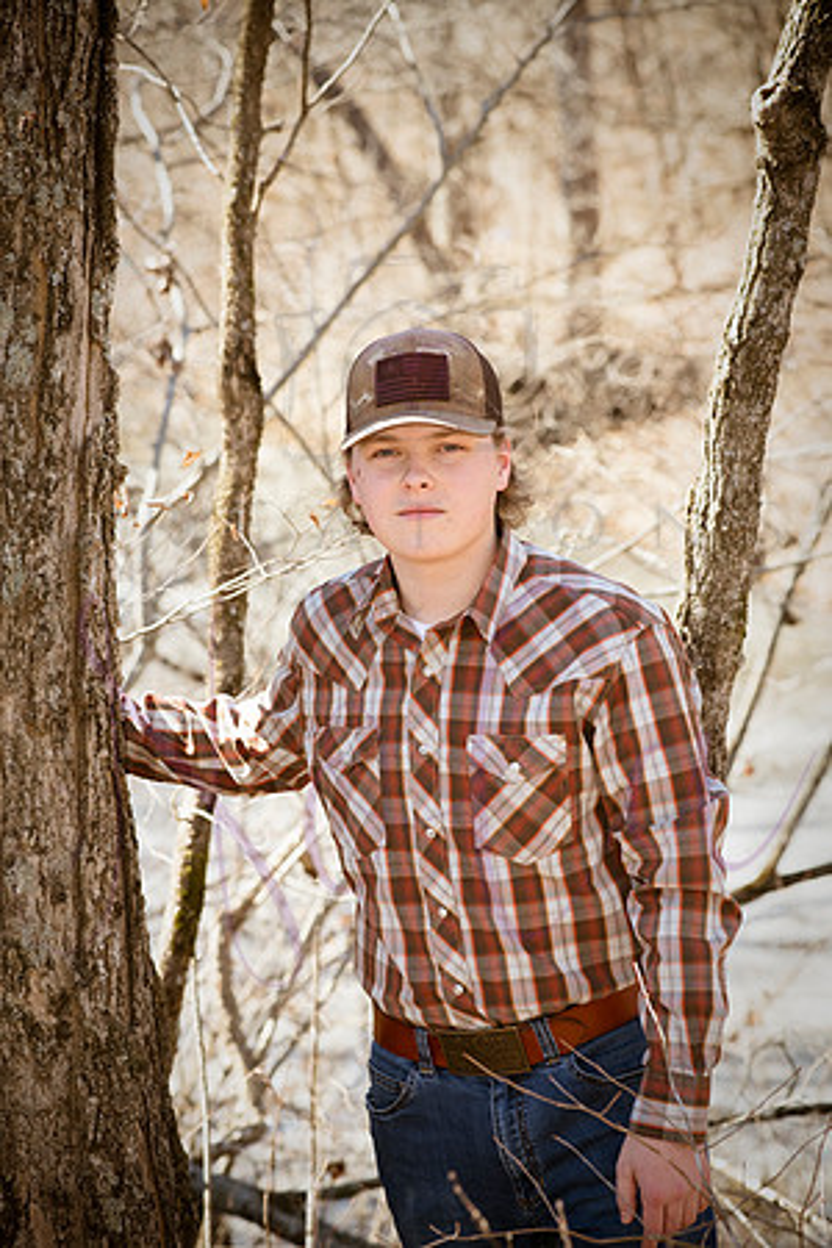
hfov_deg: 12.2
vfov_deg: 18.3
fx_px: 3882
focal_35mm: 112
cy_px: 624
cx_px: 416
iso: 800
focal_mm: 112
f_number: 8
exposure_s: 1/320
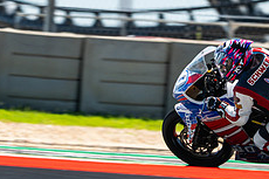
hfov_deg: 1.9
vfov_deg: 1.3
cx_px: 288
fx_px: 7922
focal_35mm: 1061
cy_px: 149
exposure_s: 1/400
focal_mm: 280
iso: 160
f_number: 4.5
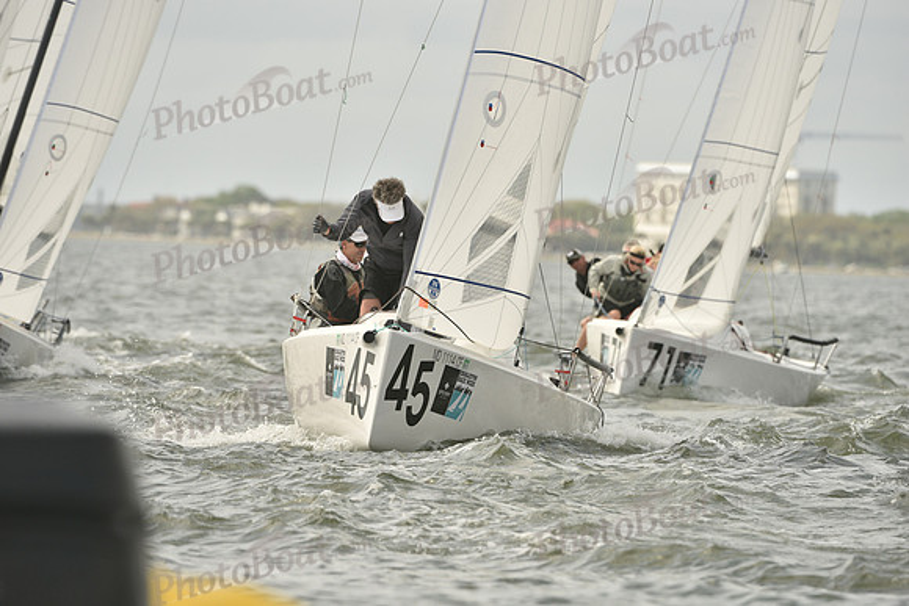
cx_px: 454
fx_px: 7576
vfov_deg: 4.6
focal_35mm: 300
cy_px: 303
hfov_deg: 6.9
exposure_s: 1/1250
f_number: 6.3
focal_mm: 300
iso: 320
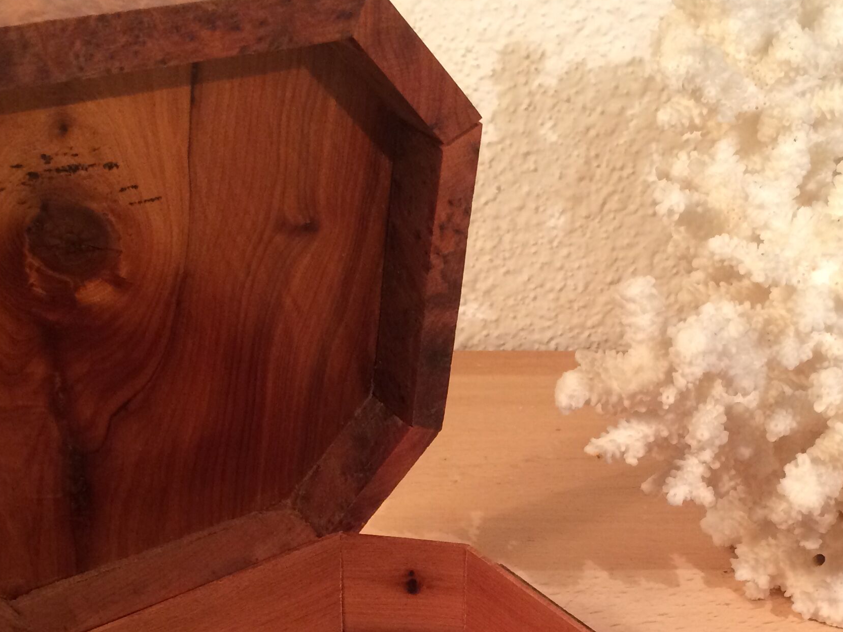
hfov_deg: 33.7
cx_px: 504
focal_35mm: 57
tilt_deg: -34.4
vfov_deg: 24.8
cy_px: 582
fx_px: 1388
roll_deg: -3.6
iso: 80
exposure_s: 1/33
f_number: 2.2
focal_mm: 4.15
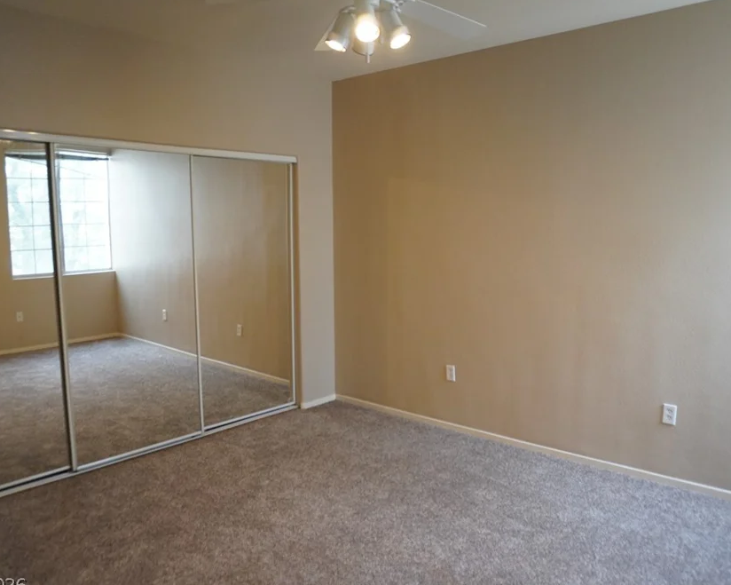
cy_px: 295
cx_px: 393
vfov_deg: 51.5
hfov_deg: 62.1
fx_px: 606
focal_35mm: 28
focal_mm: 16
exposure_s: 1/160
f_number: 4
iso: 1600
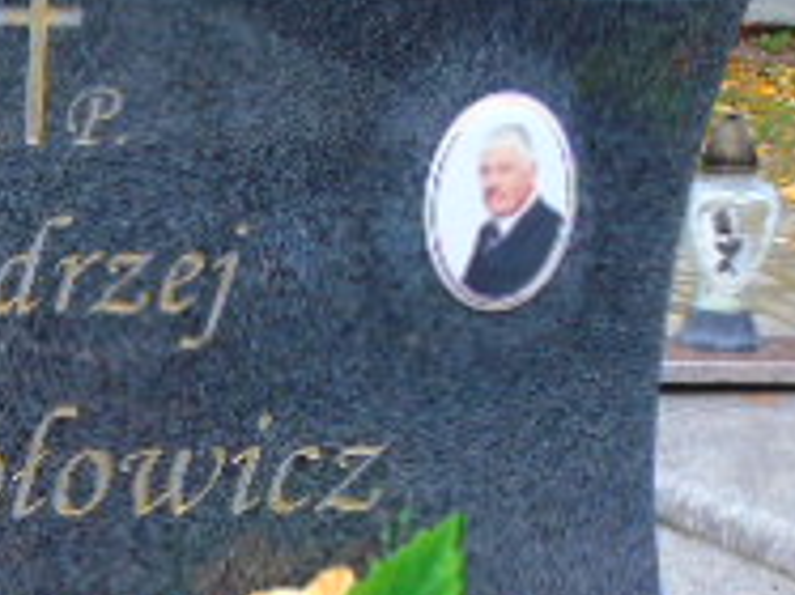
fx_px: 4246
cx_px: -213
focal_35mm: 185
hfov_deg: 10.5
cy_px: 727
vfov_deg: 7.9
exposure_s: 1/30
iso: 100
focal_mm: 9.6
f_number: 4.3
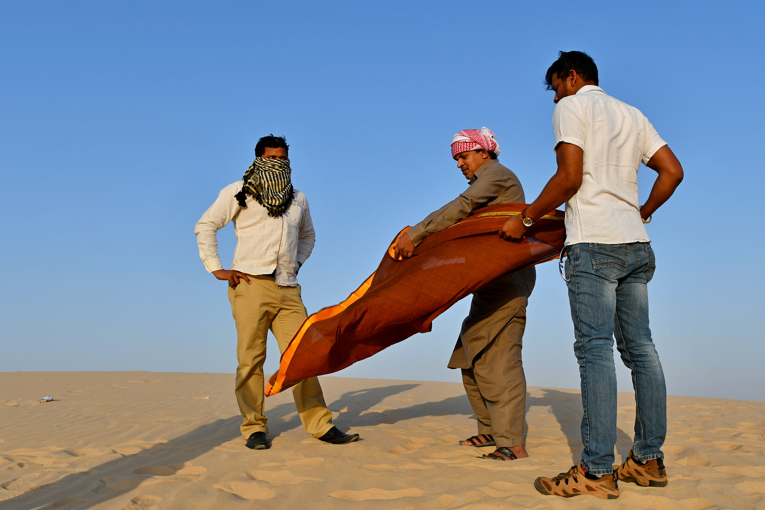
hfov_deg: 57.2
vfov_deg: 40.0
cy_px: 257
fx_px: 701
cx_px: 406
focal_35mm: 33
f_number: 8
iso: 100
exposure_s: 1/320
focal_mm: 20
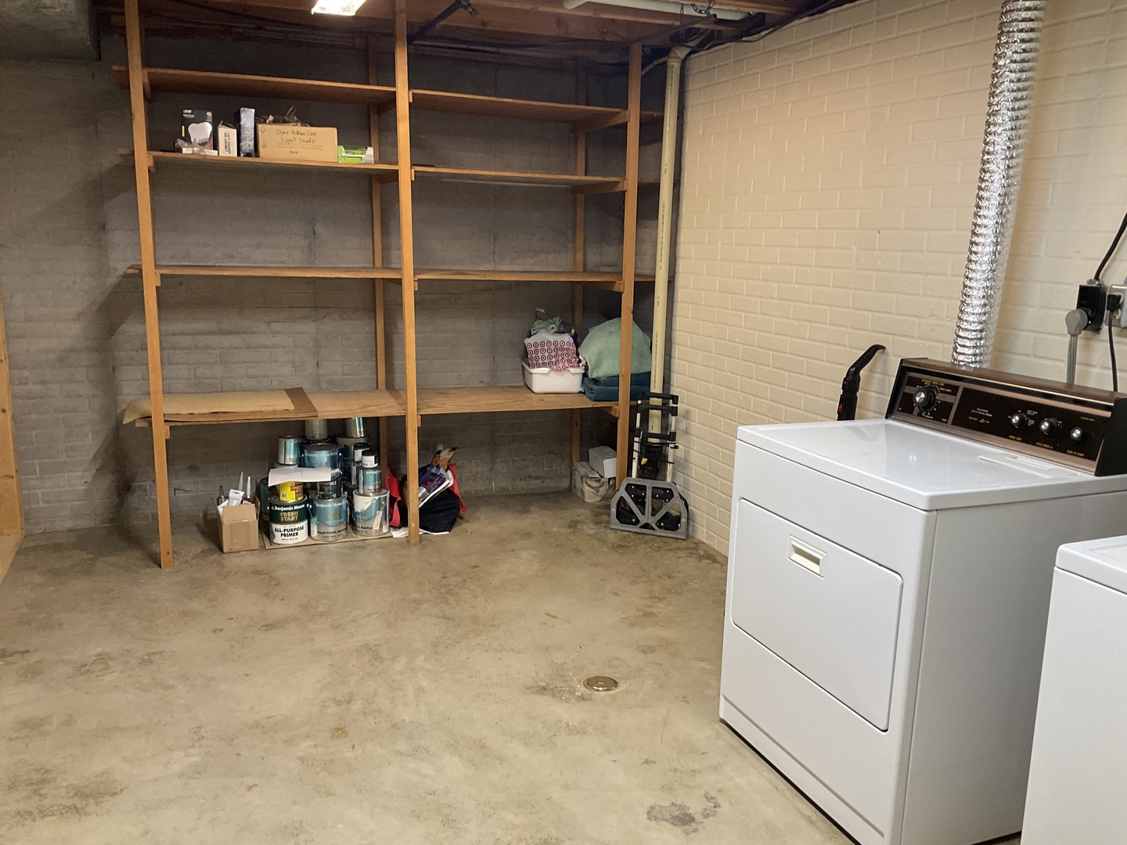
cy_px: 422
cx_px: 564
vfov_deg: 48.2
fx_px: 944
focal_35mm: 29
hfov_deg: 61.7
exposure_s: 1/60
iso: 64
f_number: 1.8
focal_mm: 3
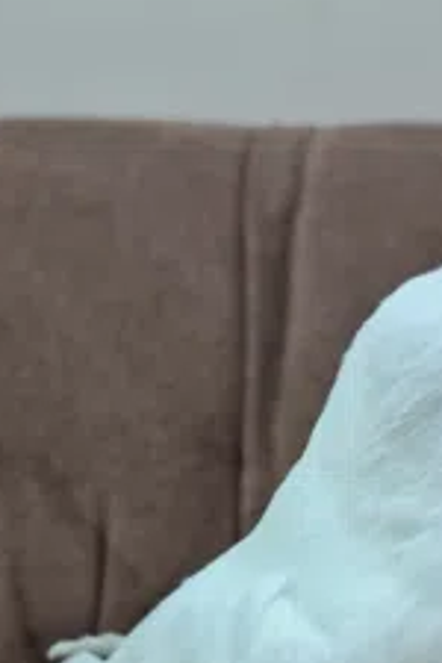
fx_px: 884
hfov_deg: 27.9
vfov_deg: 38.9
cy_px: 566
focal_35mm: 48
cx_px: 304
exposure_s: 1/50
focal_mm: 3.98
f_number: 1.8
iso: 250
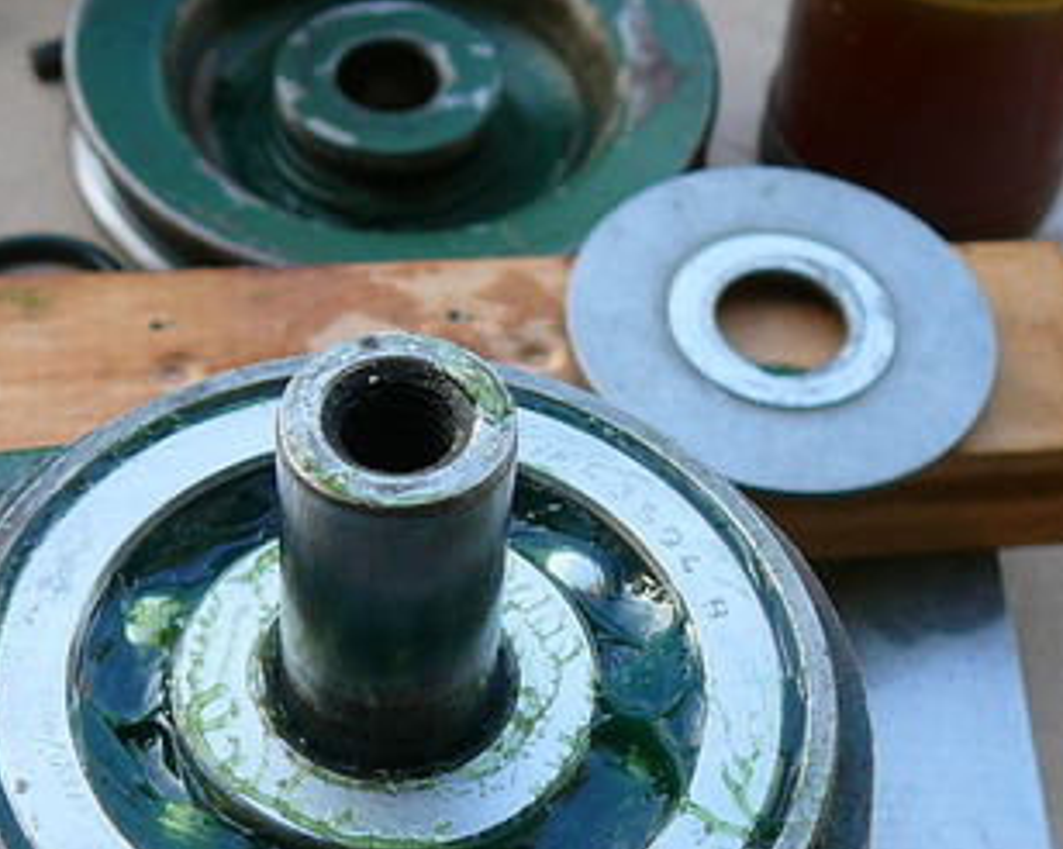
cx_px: 369
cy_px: 656
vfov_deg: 21.3
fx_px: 2232
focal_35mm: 71
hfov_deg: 26.7
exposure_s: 1/60
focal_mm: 5.2
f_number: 2.8
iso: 80
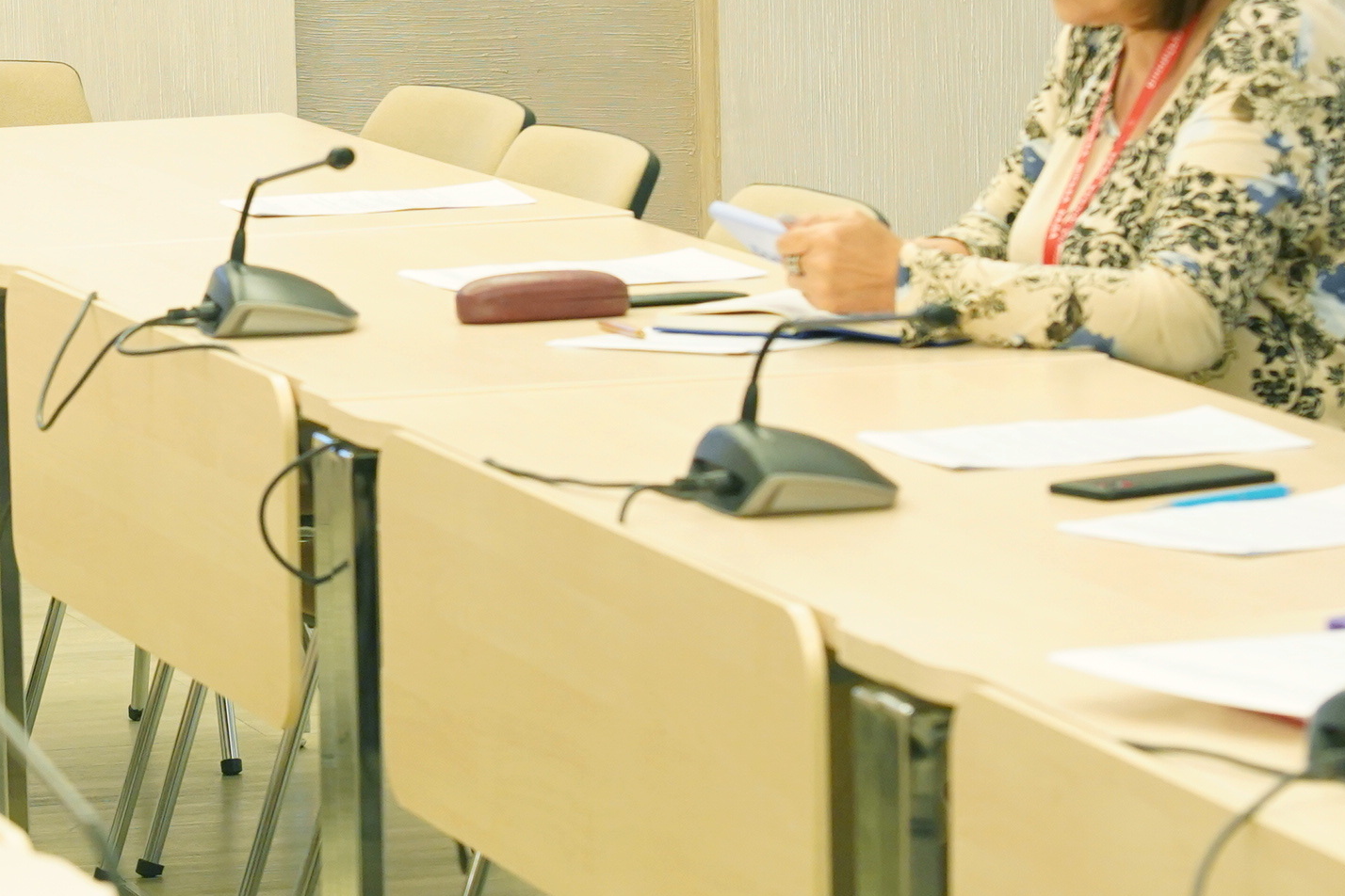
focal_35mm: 193
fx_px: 7210
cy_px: 77
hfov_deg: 10.5
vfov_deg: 7.1
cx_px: -83
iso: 2500
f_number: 5.6
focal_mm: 70
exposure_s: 1/160
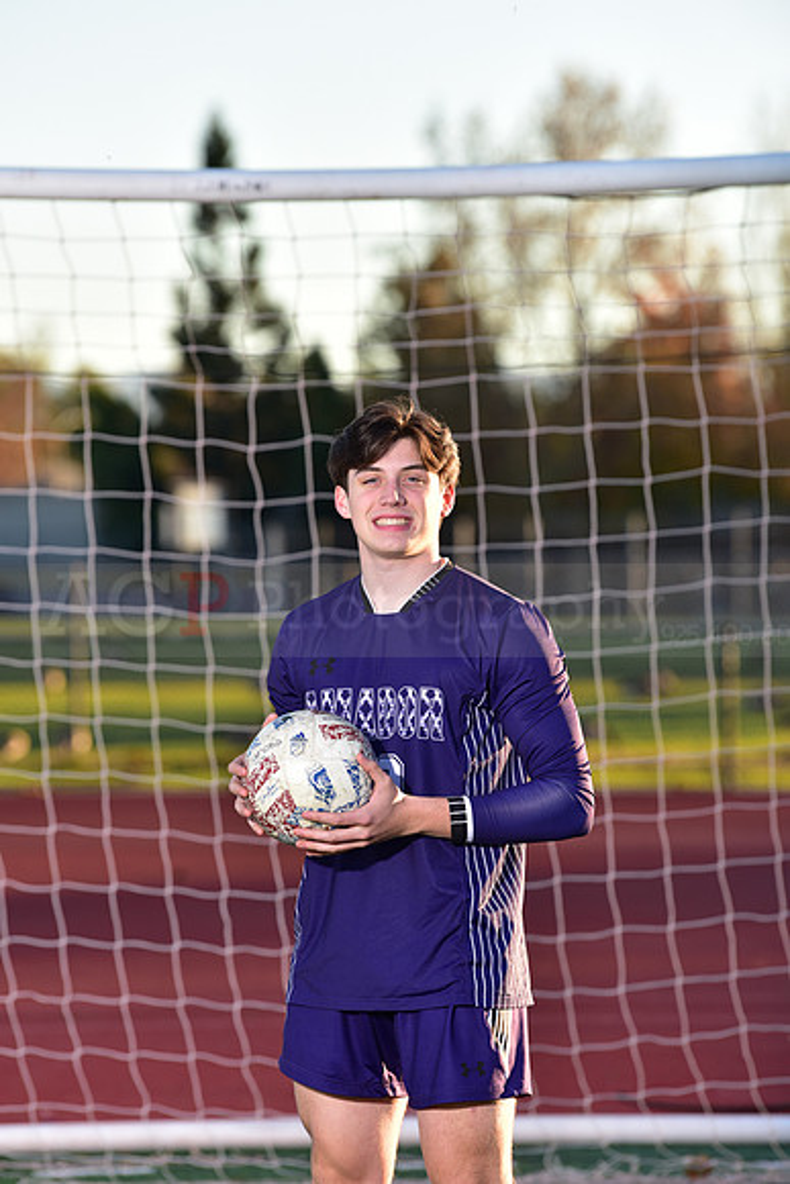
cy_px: 592
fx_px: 6579
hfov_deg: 6.9
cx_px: 395
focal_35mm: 200
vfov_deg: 10.3
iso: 160
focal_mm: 200
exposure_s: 1/250
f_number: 5
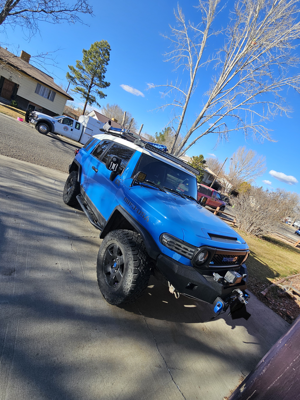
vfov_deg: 102.0
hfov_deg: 85.6
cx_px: 143
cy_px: 194
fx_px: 162
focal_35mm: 14
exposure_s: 1/1429
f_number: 2.2
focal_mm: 2.2
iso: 50
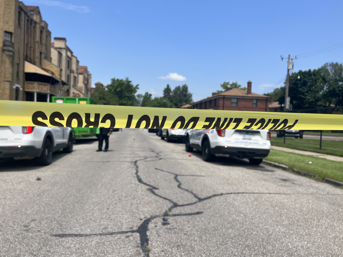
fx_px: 258
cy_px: 128
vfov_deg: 53.1
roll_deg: -3.3
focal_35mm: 26
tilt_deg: -1.0
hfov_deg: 67.3
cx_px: 172
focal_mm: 5.7
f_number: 1.5
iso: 50
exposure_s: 1/5076
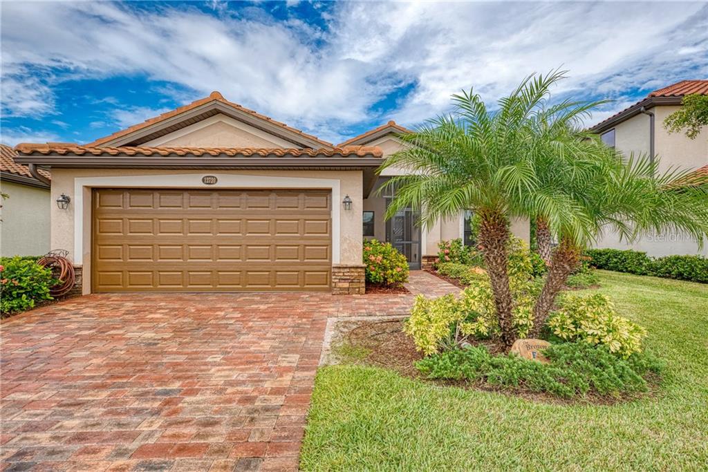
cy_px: 236
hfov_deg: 90.0
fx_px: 354
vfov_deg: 67.4
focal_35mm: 18
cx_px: 354
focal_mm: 18
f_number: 7.1
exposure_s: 1/640
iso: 320
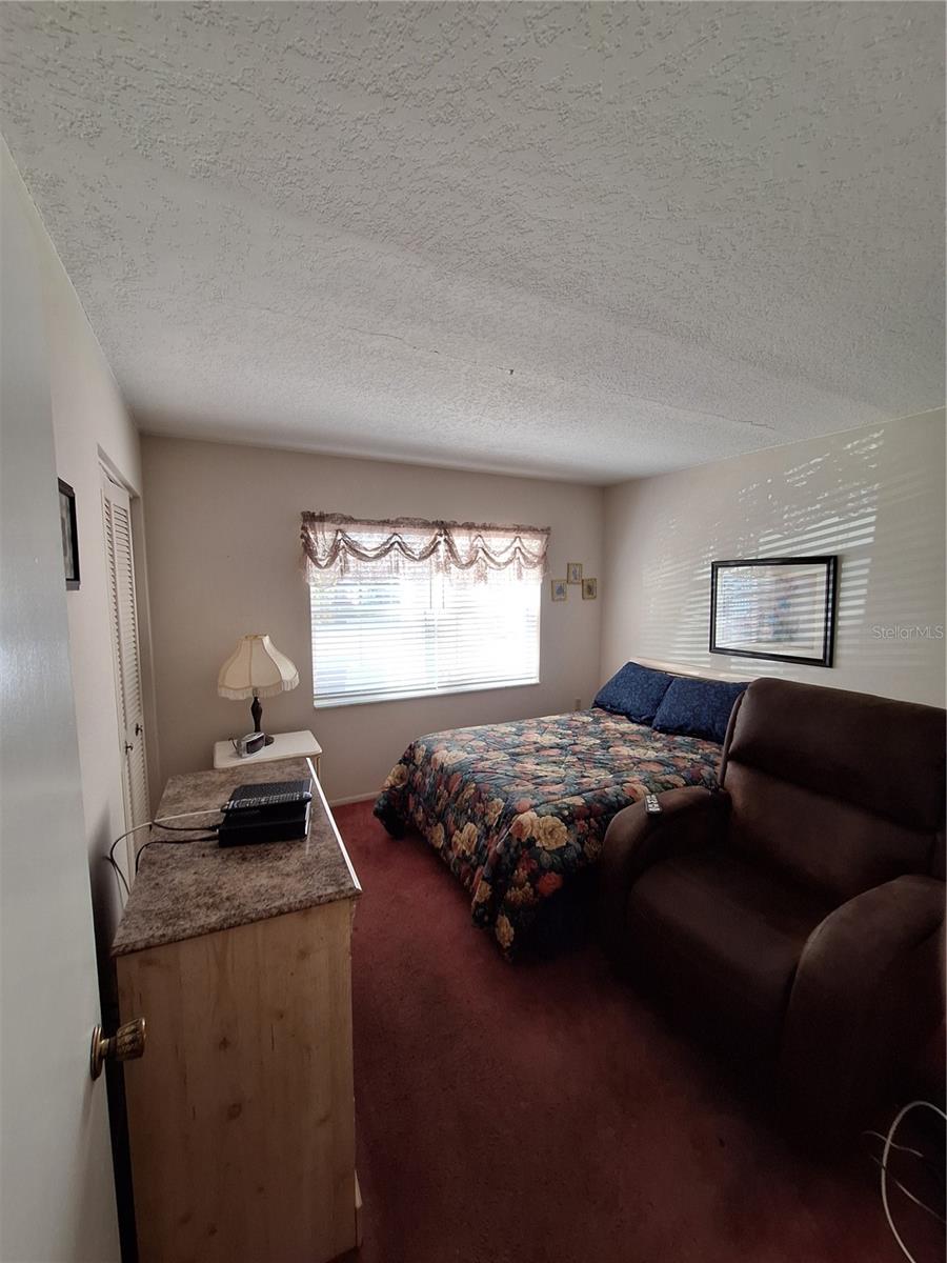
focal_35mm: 13
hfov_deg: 89.9
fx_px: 474
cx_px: 474
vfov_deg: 106.2
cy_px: 632
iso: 64
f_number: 2.2
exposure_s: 1/50
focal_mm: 1.74
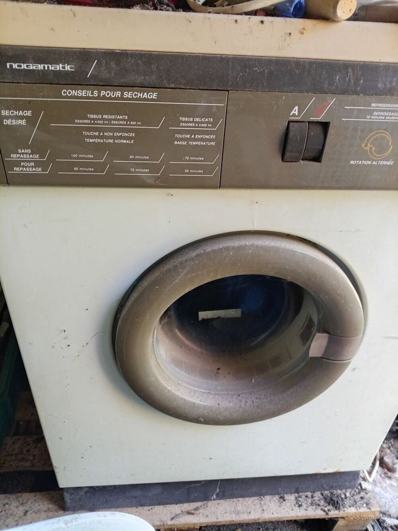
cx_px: 199
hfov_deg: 54.8
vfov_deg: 69.4
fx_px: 384
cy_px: 266
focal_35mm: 25
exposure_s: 1/25
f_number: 1.8
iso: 198
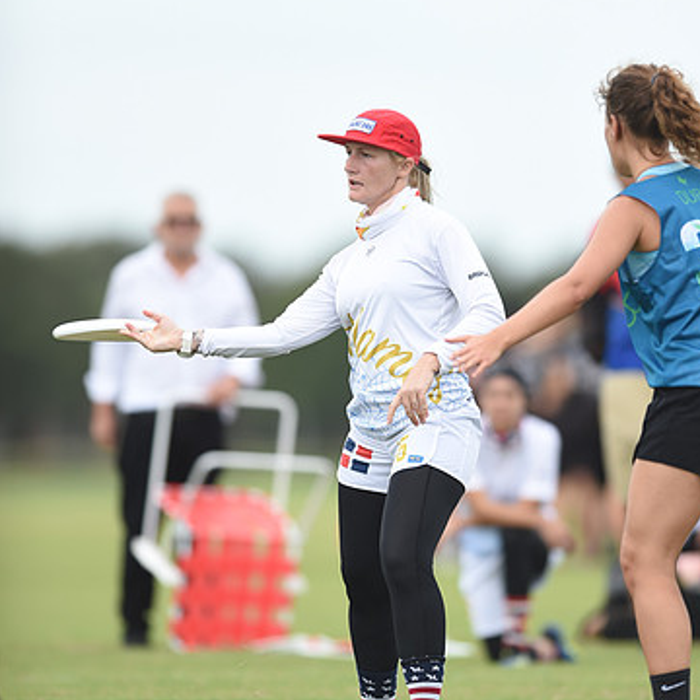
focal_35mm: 547
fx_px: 12514
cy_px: 364
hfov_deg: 3.2
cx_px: 373
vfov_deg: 3.2
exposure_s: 1/1000
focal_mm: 400
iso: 200
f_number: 2.8
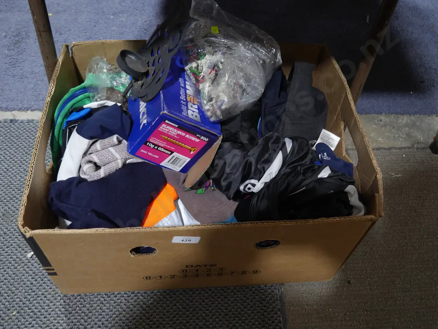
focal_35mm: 34
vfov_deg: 41.8
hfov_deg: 53.9
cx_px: 219
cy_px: 164
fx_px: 430
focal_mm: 17
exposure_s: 1/60
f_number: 4
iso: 500
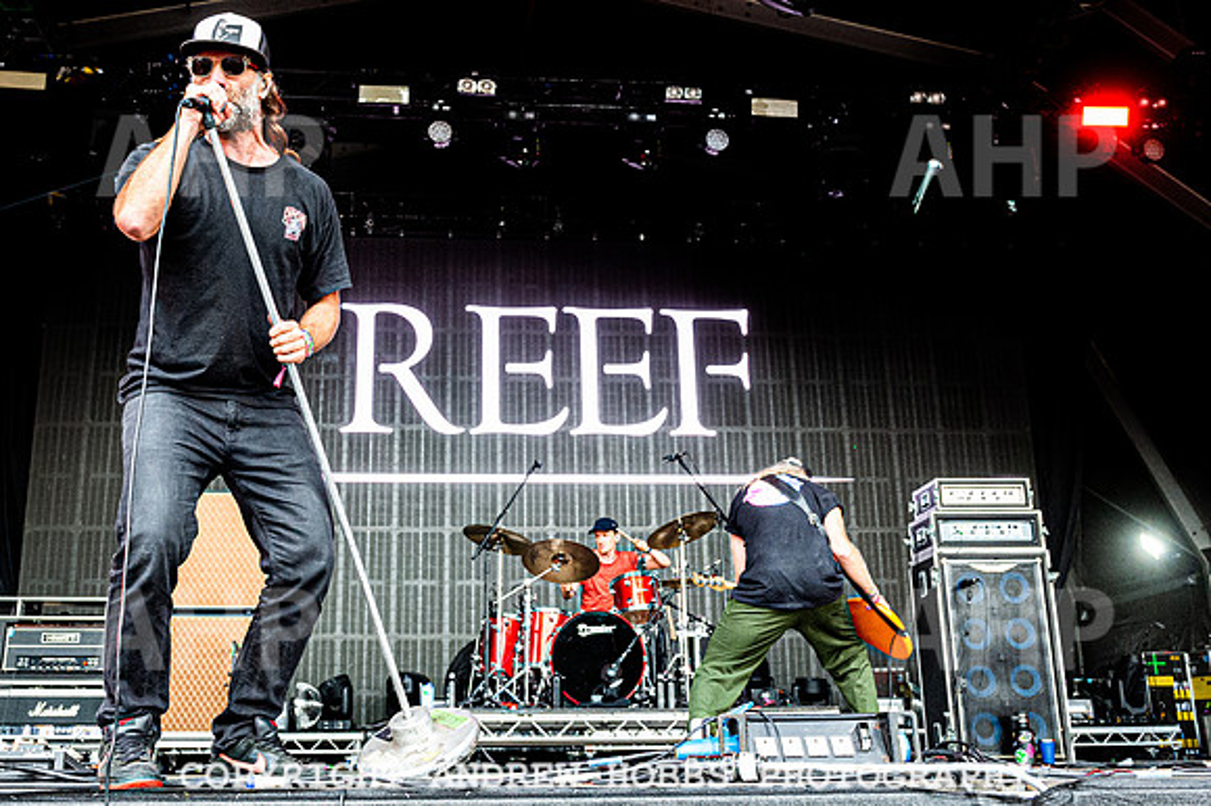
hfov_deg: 47.0
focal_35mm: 41
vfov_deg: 32.1
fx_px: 1392
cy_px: 285
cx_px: 548
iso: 5000
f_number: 6.3
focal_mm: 31
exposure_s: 1/500
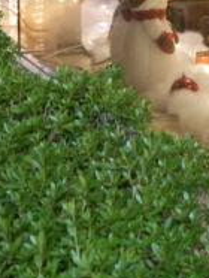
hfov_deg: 10.4
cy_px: -114
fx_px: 1141
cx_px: 211
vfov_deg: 13.2
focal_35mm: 142
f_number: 4.9
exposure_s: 1/13
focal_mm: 22
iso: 3200
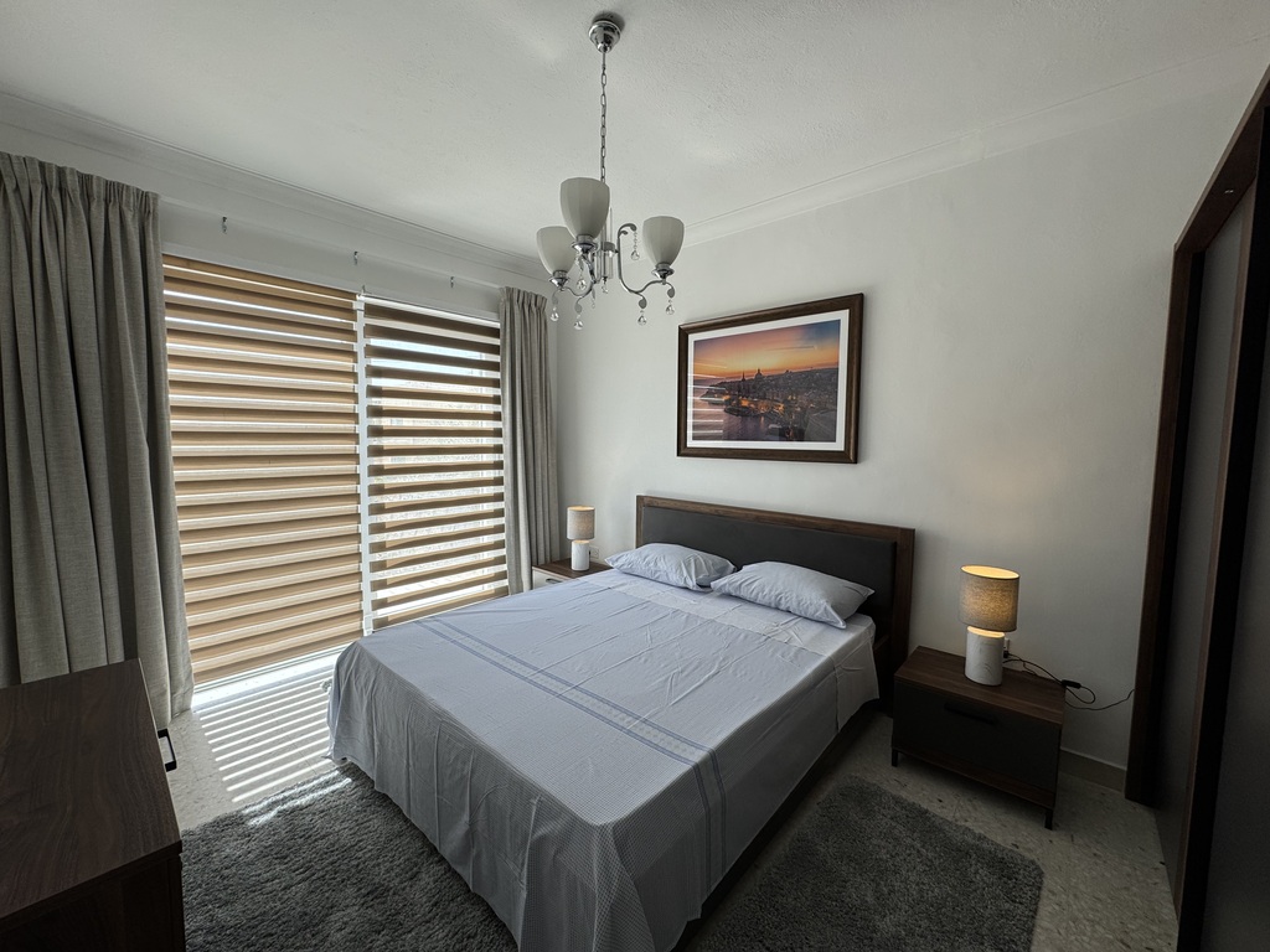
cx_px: 635
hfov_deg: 102.1
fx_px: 514
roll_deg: -0.6
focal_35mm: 14
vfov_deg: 85.7
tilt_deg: -4.9
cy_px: 476
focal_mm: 2.22
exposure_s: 1/175
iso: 40
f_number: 2.2
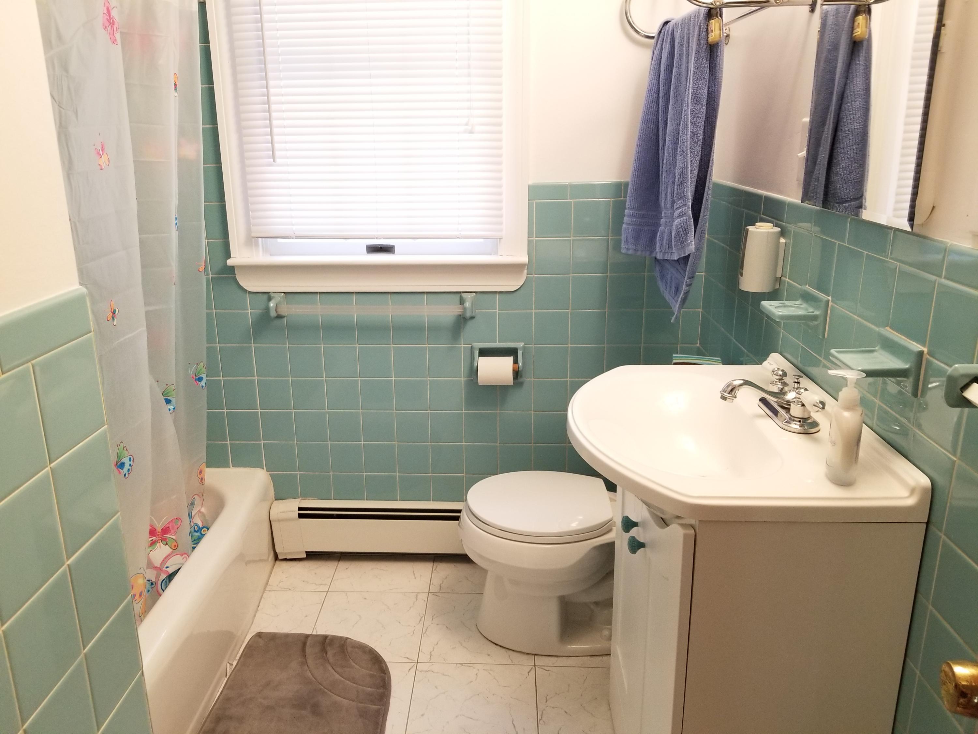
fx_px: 735
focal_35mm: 26
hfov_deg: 67.3
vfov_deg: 53.1
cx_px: 489
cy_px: 367
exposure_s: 1/40
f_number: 1.7
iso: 160
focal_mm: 4.25
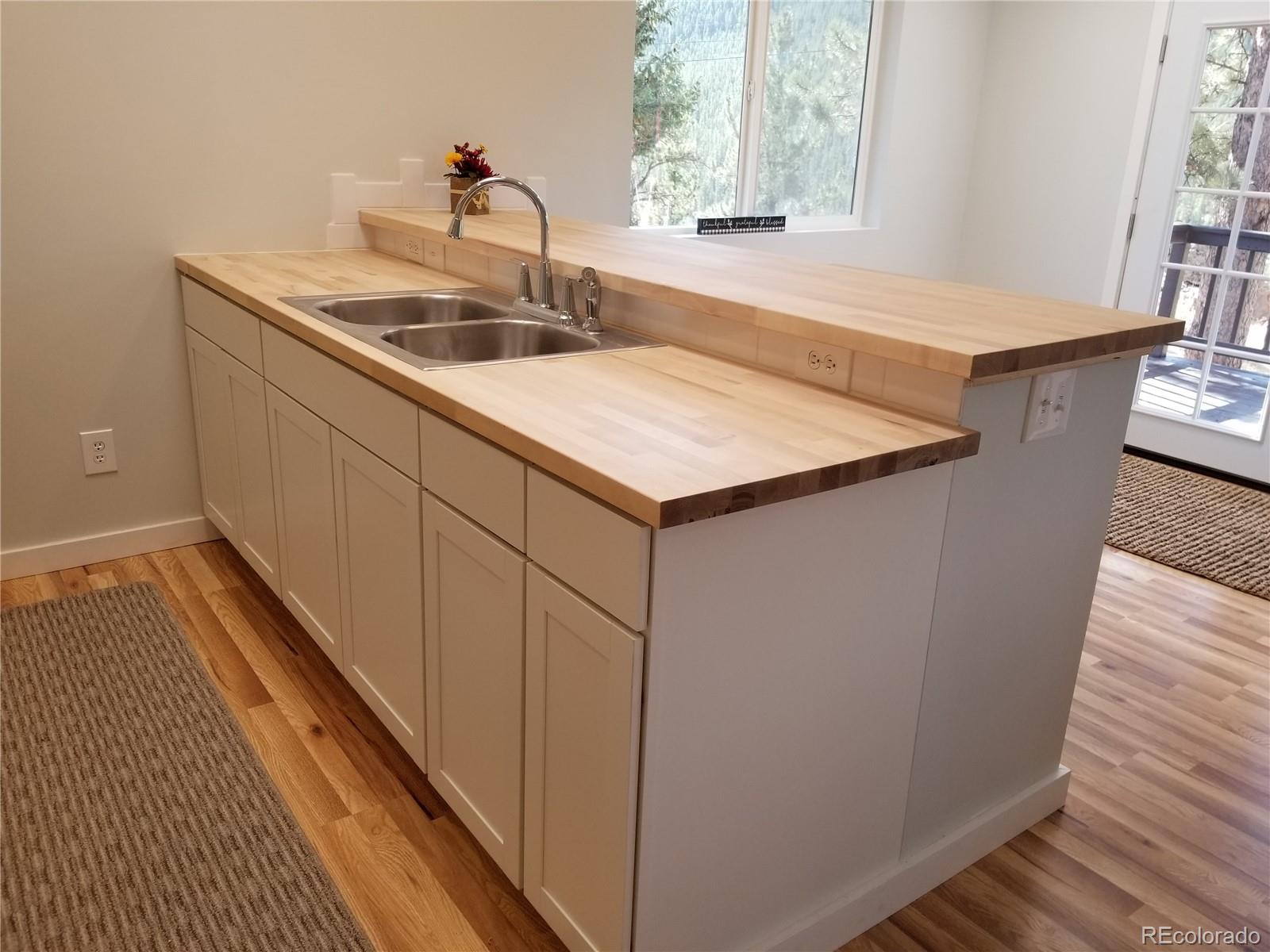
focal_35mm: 26
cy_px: 476
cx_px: 635
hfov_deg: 67.3
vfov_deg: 53.1
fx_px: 954
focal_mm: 4.3
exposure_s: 1/130
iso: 50
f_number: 1.7
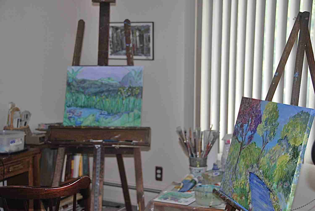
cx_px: 158
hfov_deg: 36.8
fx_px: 473
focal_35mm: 54
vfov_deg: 25.1
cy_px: 106
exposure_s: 1/60
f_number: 4.5
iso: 200
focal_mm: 36
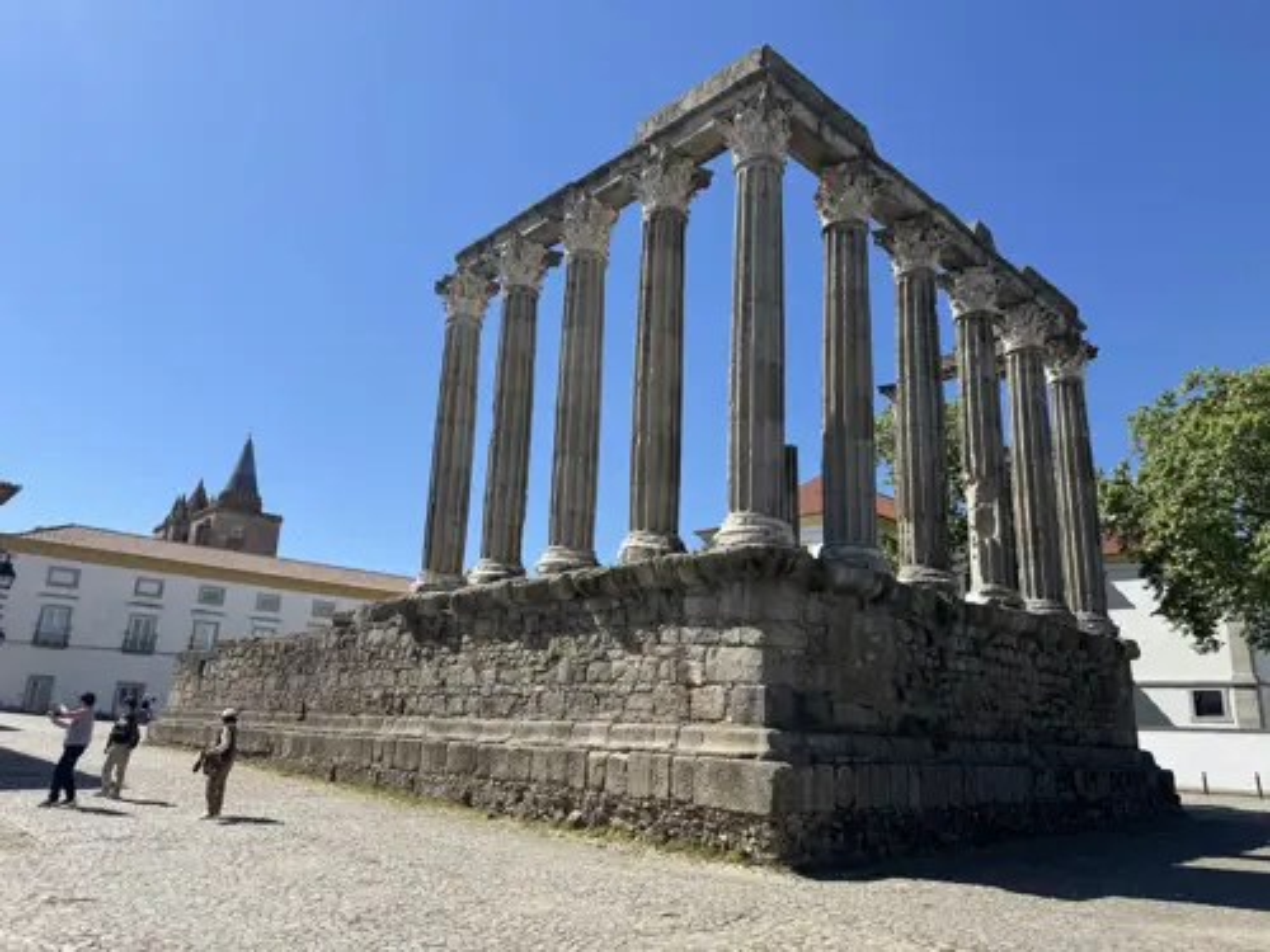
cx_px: 635
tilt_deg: +16.9
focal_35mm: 24
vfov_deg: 56.8
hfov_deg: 71.6
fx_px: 881
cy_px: 476
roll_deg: -2.3
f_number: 1.78
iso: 80
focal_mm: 6.76
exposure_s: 1/4310
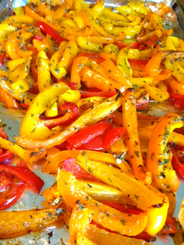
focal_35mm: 35
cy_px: 122
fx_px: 248
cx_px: 92
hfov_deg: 40.7
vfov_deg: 52.6
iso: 320
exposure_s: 1/20
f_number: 2.4
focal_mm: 4.28
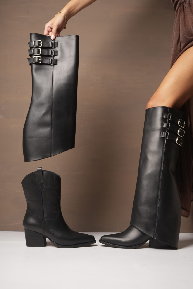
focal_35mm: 50
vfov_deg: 39.6
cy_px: 144
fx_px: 402
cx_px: 96
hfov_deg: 27.0
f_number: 7.1
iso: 400
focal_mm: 50
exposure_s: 1/125
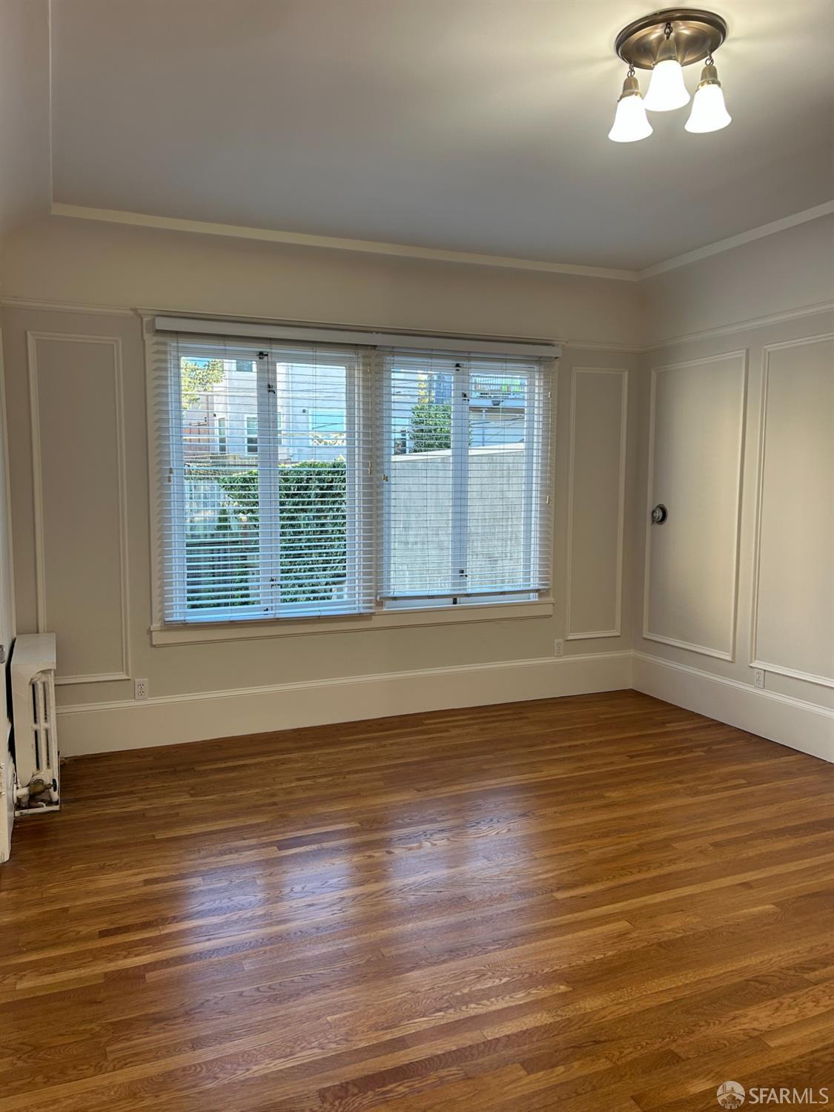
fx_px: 835
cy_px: 556
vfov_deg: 67.3
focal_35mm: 26
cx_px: 417
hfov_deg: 53.1
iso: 50
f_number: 1.5
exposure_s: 1/120
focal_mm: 5.7
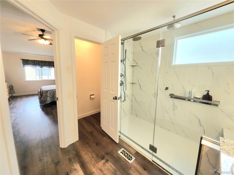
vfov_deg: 89.9
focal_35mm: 13
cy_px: 88
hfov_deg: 106.2
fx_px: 88
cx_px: 117
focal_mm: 1.74
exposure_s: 1/120
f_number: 2.2
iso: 64
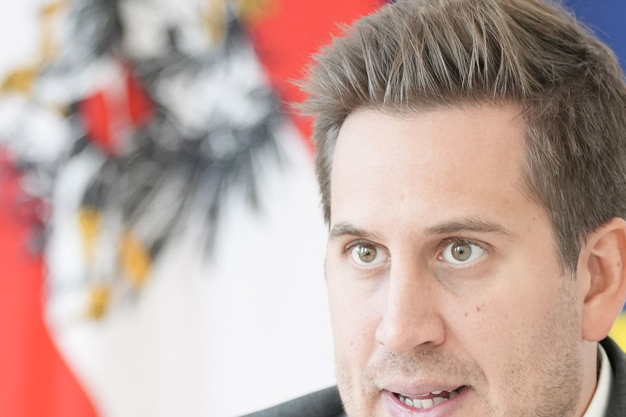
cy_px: 632
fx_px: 4225
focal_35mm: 243
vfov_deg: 5.6
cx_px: 35
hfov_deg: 8.4
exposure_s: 1/400
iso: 1600
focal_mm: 74
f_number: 2.5
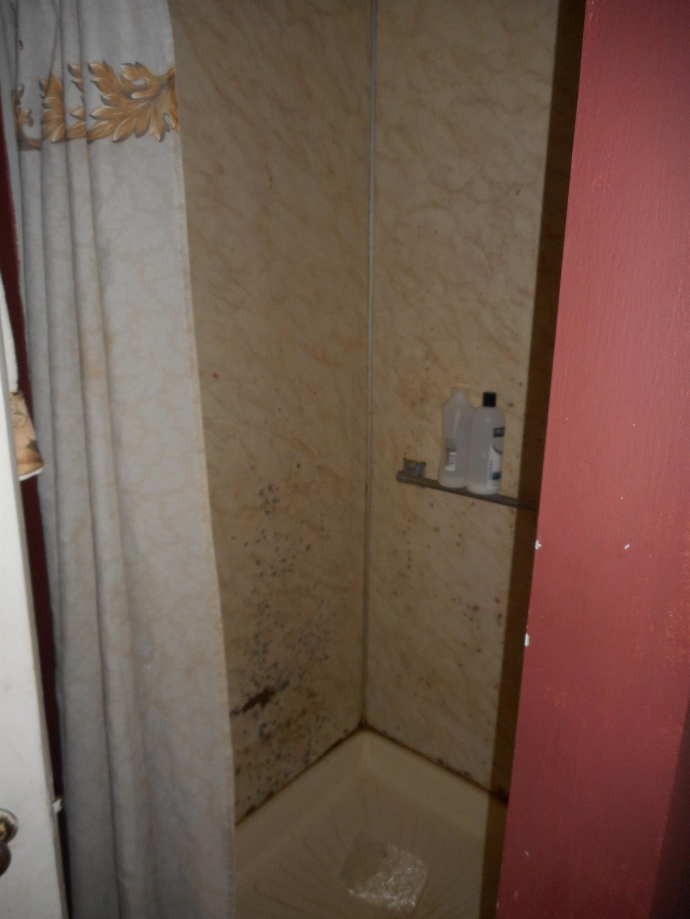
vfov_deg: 69.4
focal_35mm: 25
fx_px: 664
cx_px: 345
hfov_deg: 54.9
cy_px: 460
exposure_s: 1/25
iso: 200
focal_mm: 4.5
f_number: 3.7
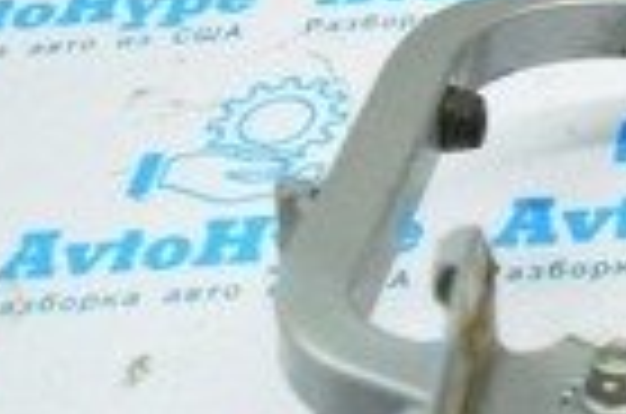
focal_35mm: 138
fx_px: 2394
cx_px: 1013
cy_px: 335
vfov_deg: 9.9
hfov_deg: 13.8
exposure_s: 1/800
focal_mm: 20
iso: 6400
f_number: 4
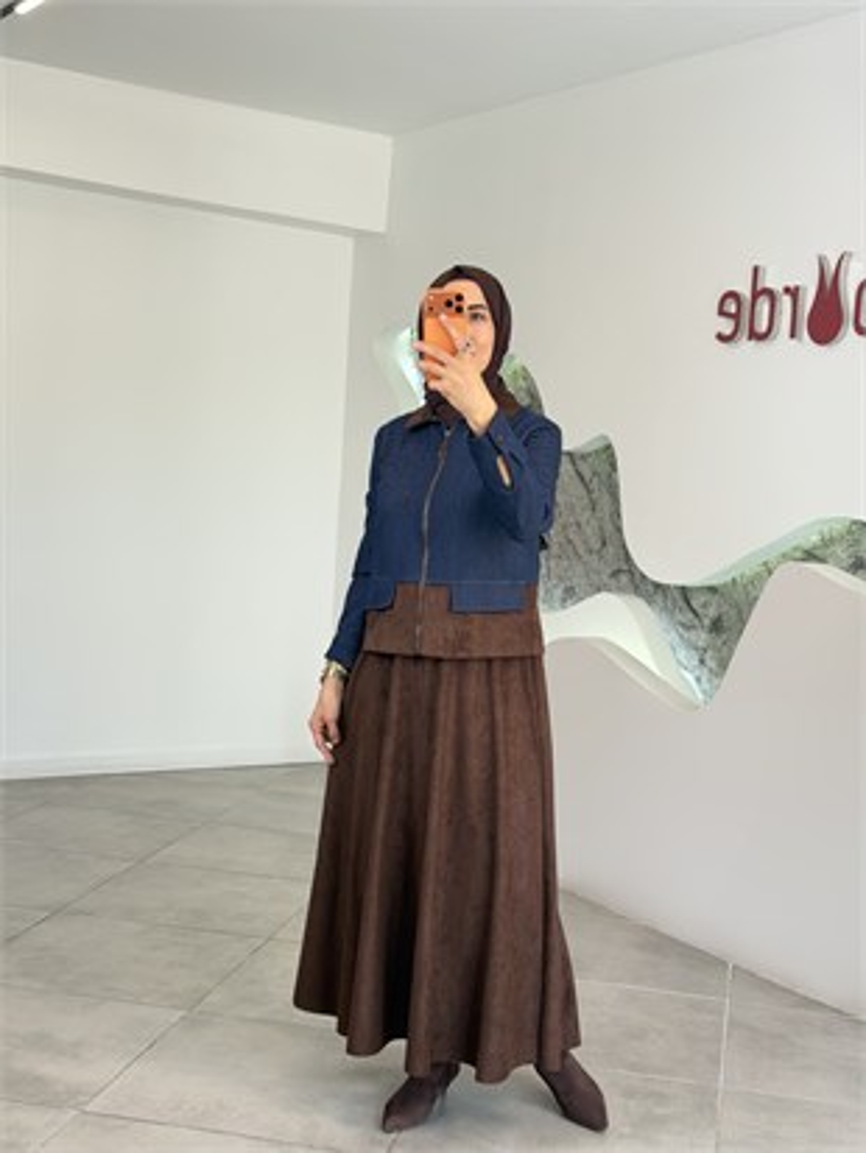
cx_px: 433
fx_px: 1600
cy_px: 576
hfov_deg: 30.3
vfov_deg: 39.6
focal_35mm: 48
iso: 64
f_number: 1.78
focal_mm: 6.76
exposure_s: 1/125
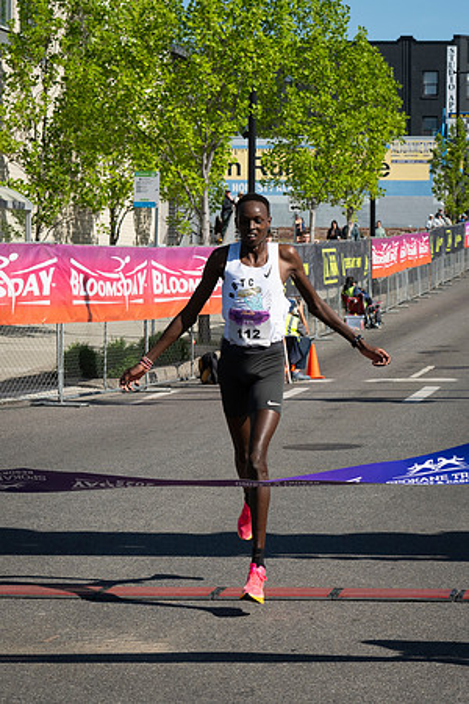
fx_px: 2273
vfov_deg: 17.6
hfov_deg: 11.8
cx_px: 239
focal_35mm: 116
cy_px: 314
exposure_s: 1/1600
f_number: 8
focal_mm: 70
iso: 500
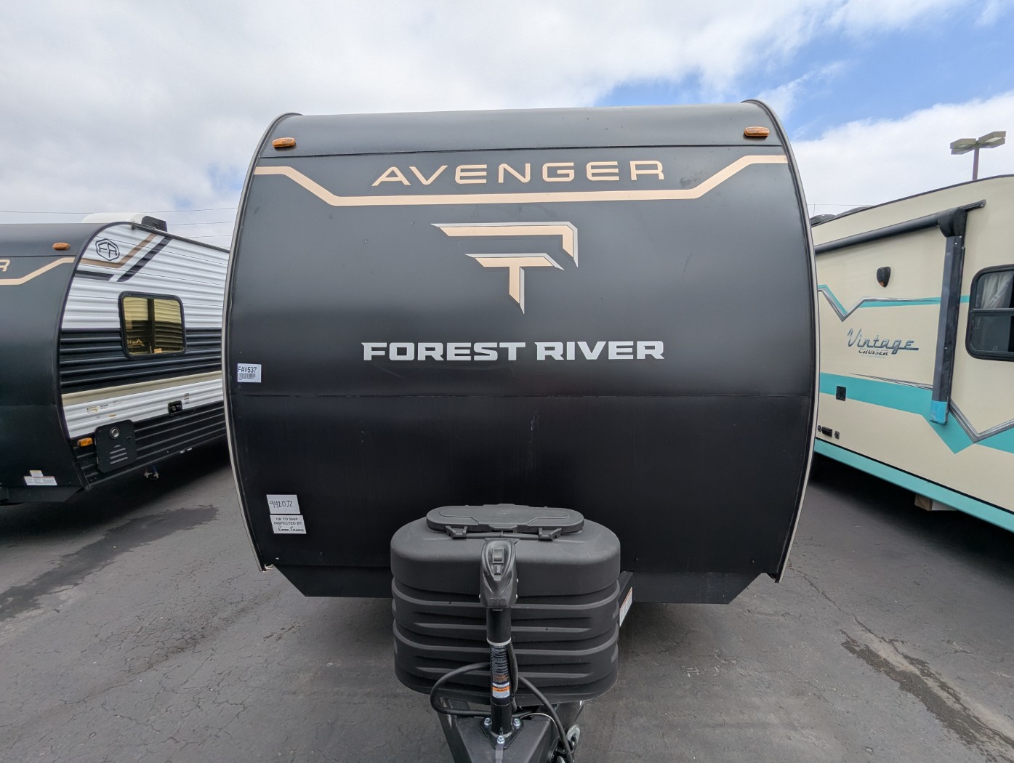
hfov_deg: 94.4
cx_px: 507
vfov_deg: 78.2
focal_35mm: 16
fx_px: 469
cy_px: 382
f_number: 2.2
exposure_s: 1/1603
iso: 50
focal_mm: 2.35
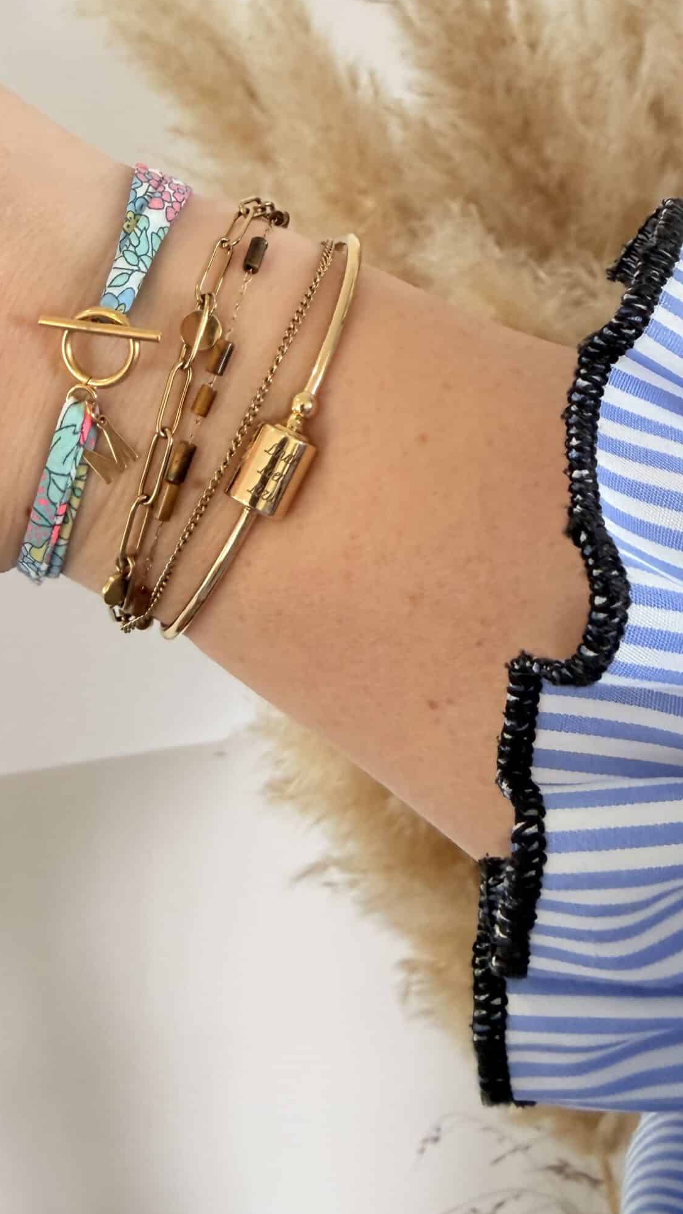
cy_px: 418
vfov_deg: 51.9
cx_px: 306
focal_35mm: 38
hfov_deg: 31.2
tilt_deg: -13.4
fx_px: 1223
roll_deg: +2.1
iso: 250
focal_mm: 2.22
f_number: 2.2
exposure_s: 1/100
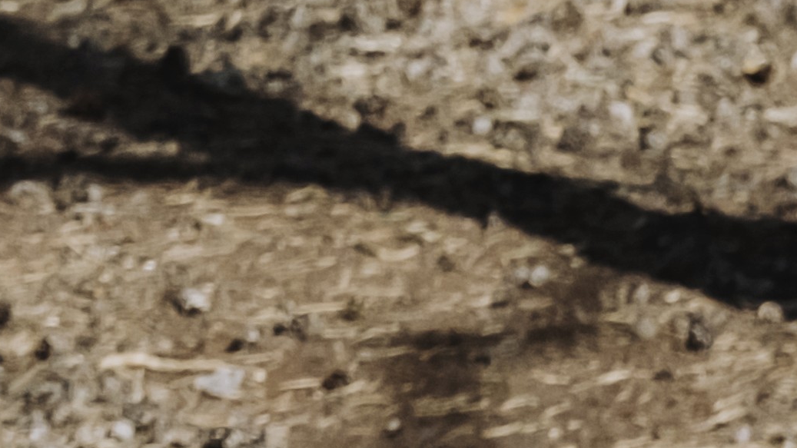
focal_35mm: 503
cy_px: -1158
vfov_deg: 2.4
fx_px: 10629
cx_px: -1636
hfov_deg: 4.1
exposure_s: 1/500
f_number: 8
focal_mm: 44.1
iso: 400
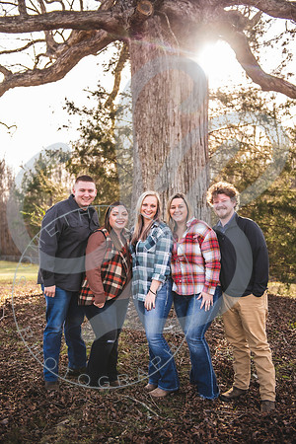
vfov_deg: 50.7
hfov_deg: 35.1
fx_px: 469
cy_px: 222
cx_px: 148
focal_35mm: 38
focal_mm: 38
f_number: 2.8
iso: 100
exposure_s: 1/320
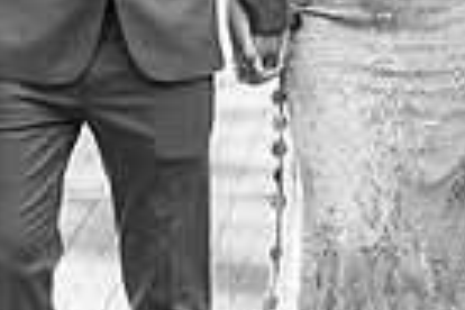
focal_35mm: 408
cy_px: -8
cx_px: 270
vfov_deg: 3.4
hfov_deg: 5.1
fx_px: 5270
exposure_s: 1/250
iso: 100
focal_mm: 97
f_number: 4
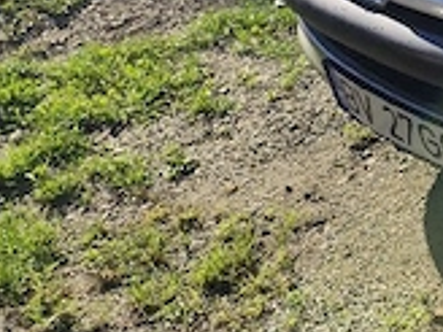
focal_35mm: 84
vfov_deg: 16.1
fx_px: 1075
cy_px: -167
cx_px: 700
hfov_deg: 19.6
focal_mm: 6.19
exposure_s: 1/1667
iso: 50
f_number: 1.65
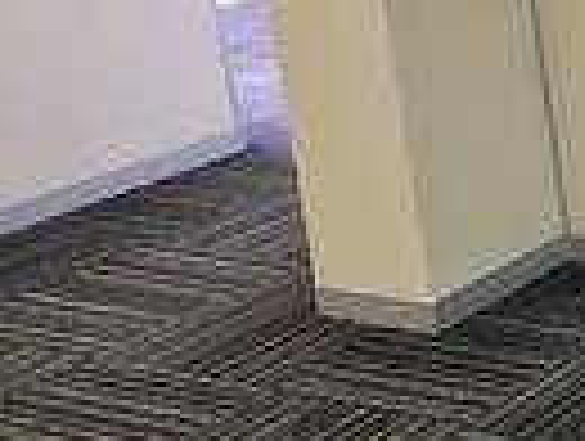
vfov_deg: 17.9
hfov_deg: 16.4
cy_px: -22
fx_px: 1354
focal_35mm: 80
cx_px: 1260
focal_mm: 2.2
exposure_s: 1/100
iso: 200
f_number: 1.9
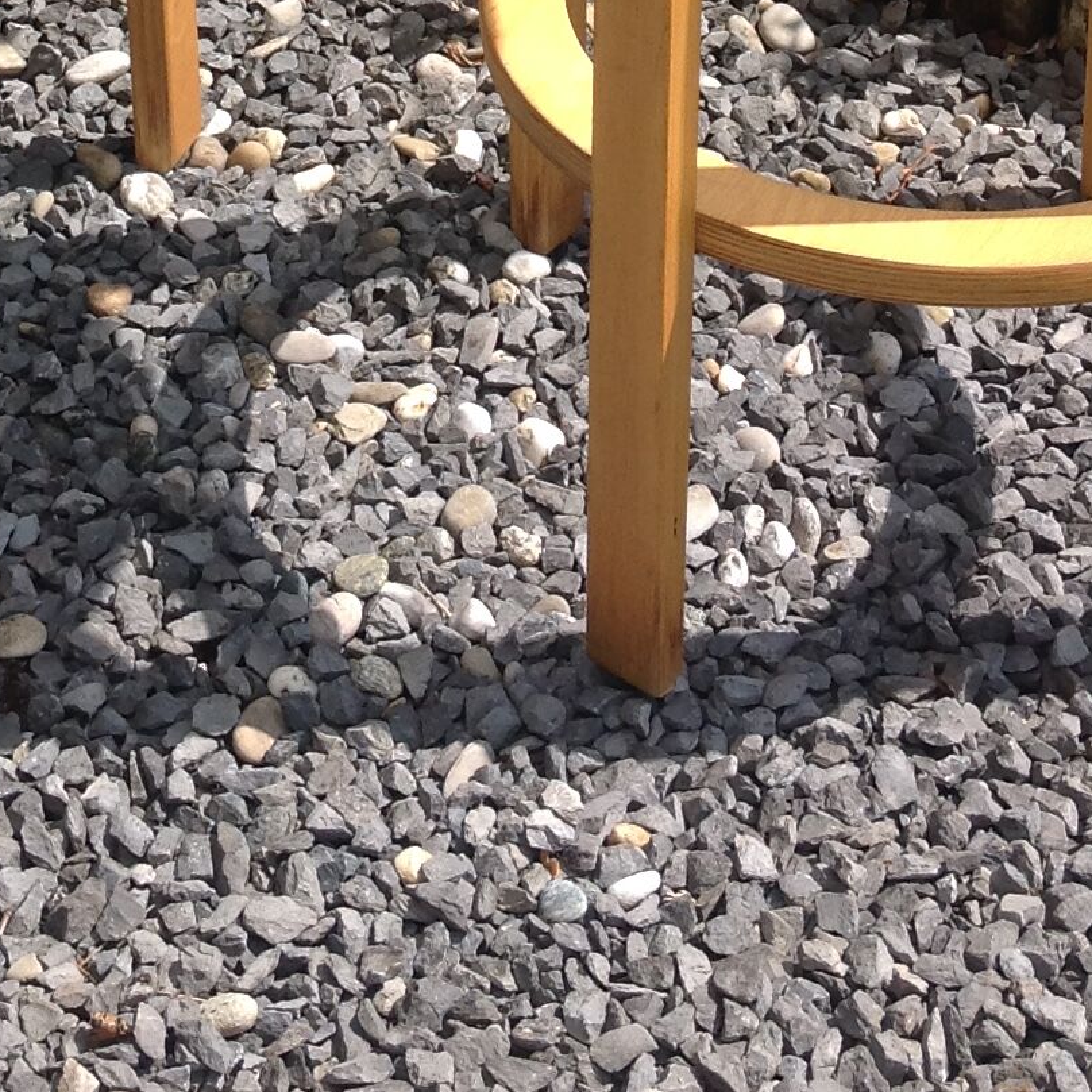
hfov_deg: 17.5
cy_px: -502
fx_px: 3533
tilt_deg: -26.3
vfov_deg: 16.2
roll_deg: +4.1
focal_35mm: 99
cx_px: 298
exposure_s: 1/1374
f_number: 2.4
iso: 50
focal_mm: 4.28
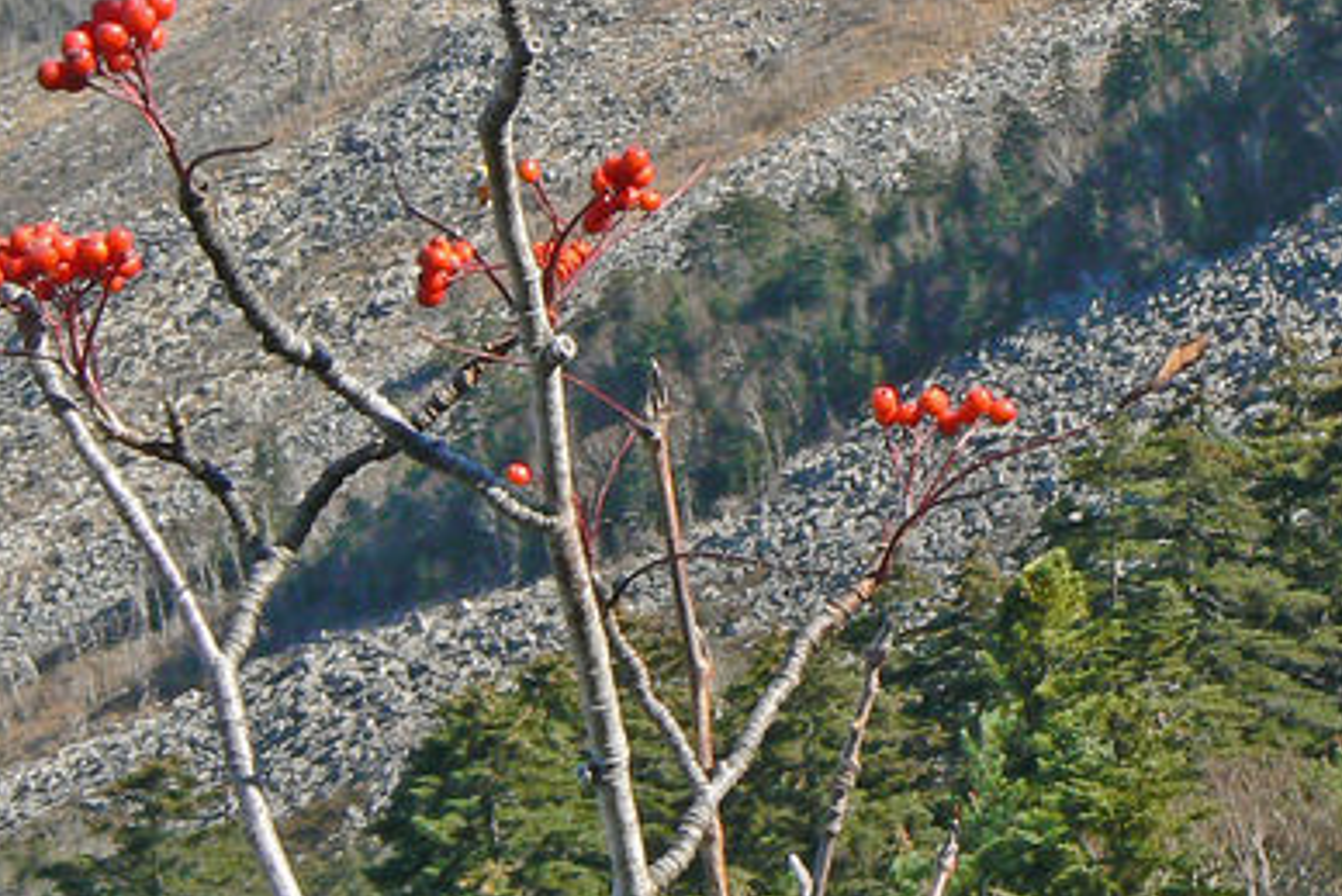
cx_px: 917
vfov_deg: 9.8
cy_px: 247
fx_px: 5221
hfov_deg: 14.6
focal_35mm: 140
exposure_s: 1/200
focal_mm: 9.6
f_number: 8
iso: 80
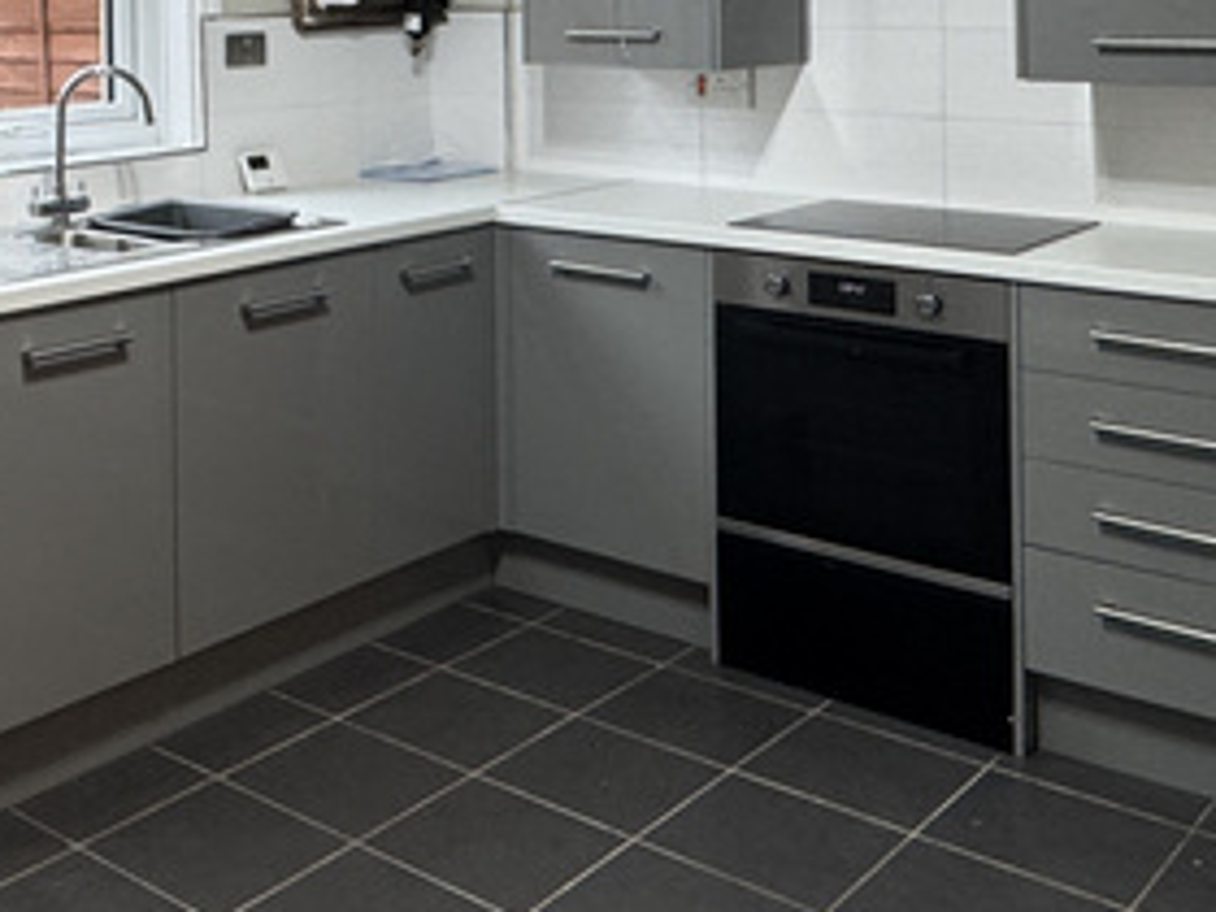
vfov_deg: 28.3
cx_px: 217
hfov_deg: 38.0
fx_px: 1686
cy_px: -13
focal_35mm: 48
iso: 200
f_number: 2.2
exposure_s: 1/50
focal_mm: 2.22
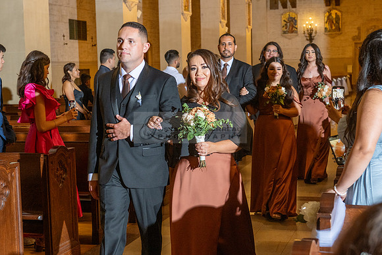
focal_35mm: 65
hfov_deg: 30.8
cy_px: 138
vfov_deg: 20.8
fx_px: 694
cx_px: 174
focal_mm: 50
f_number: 4.5
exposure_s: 1/160
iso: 1000
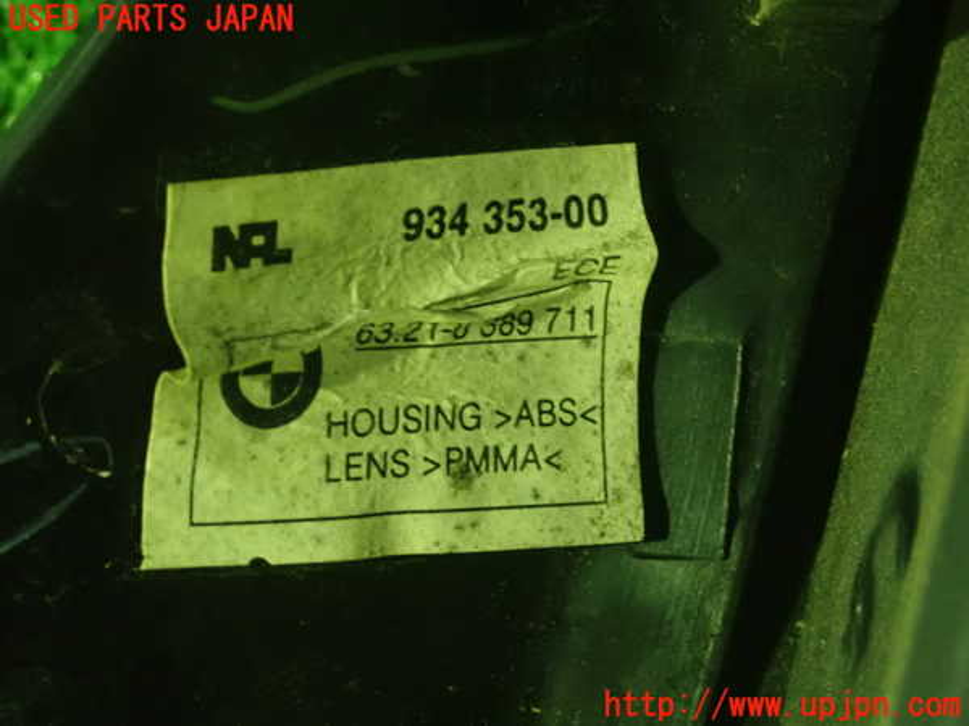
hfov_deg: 21.5
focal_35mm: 91
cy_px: 363
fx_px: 2547
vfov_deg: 16.2
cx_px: 484
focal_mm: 16.48
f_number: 4.7
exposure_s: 1/10
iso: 1600
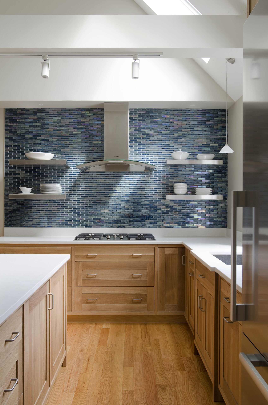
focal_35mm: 36
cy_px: 202
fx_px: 404
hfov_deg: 36.7
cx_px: 134
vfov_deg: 53.2
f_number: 5.6
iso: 100
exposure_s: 1/4
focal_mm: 24
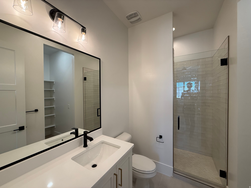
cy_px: 94
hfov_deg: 102.1
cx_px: 126
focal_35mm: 14
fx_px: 102
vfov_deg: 85.7
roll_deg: +0.0
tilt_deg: -0.4
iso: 160
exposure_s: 1/120
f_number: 2.2
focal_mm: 2.22
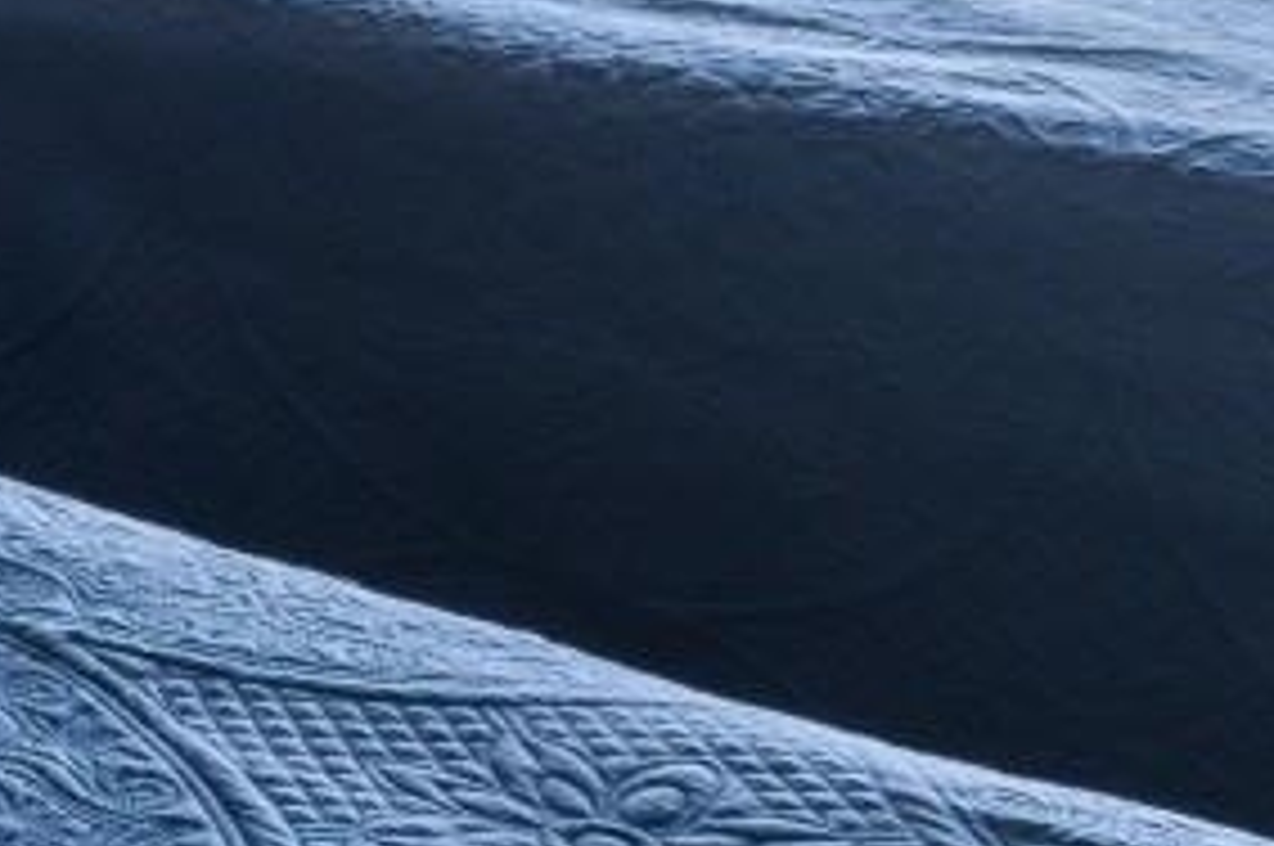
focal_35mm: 86
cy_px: -778
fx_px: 3040
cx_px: -1107
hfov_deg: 18.1
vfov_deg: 13.8
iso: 100
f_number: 4.5
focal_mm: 10
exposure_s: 1/13
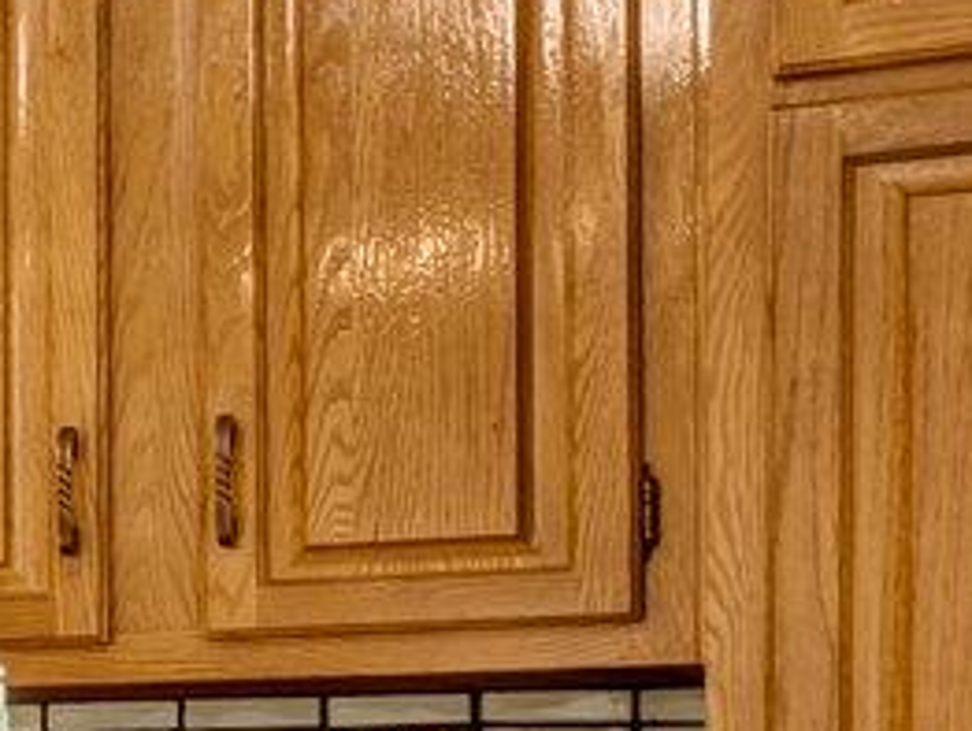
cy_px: 876
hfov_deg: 10.7
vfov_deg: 12.1
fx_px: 3373
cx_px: -2003
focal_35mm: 120
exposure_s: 1/30
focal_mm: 16
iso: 1250
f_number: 8
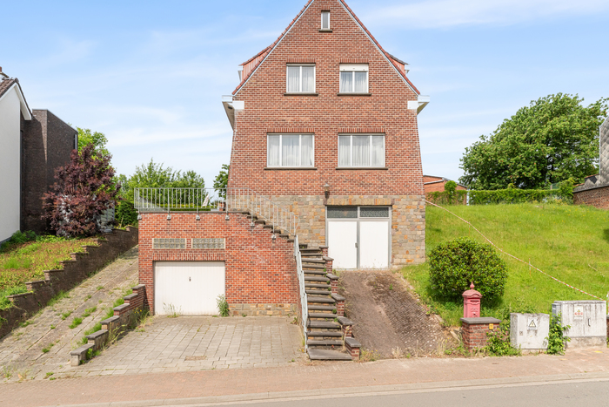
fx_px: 406
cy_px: 187
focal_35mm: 24
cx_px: 272
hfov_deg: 73.5
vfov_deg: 53.1
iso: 800
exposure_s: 1/1250
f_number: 11
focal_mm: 21
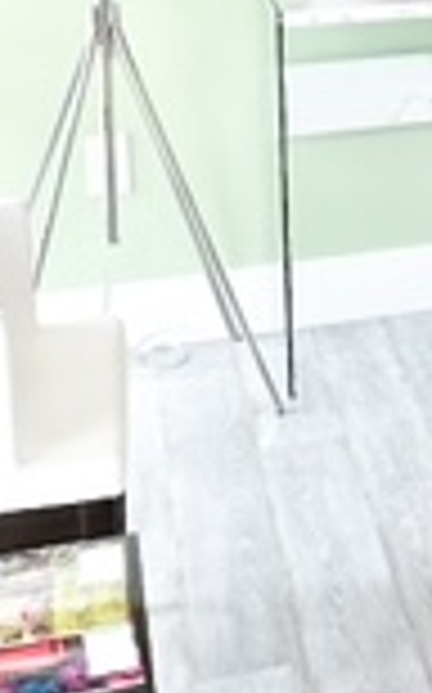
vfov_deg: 18.4
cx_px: 1012
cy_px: -189
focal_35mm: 106
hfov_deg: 10.7
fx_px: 2001
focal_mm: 6.86
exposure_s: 1/230
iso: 64
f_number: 1.8
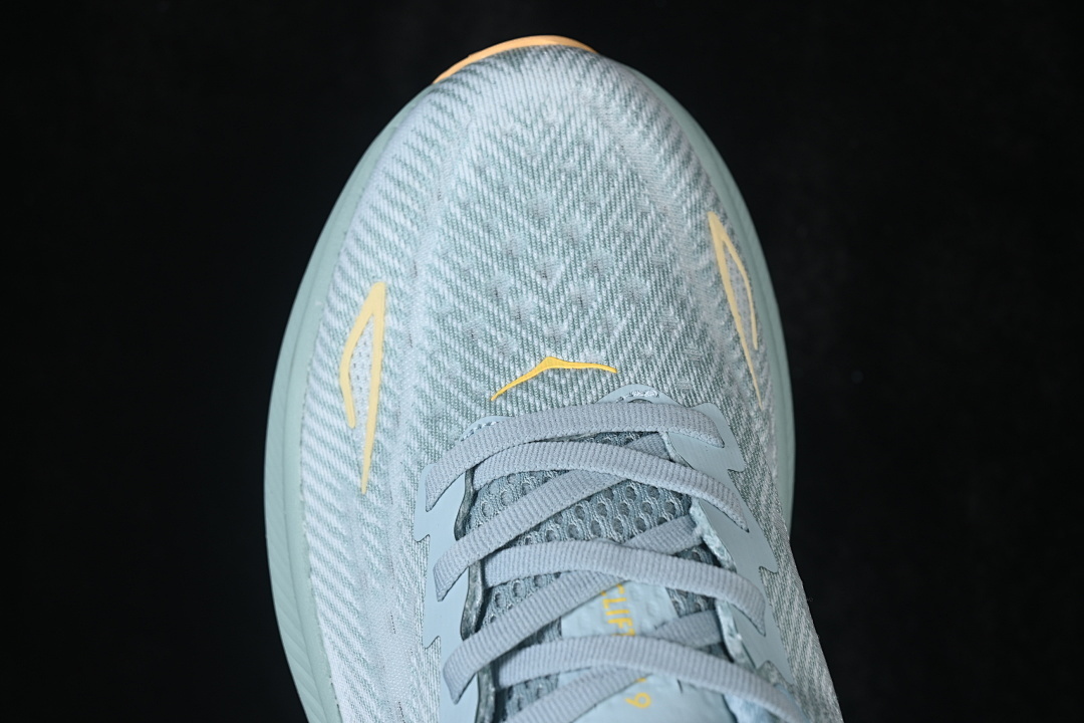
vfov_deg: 18.2
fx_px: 2258
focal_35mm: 75
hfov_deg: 27.0
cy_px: 362
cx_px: 542
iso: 160
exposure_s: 1/80
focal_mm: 50
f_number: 7.1
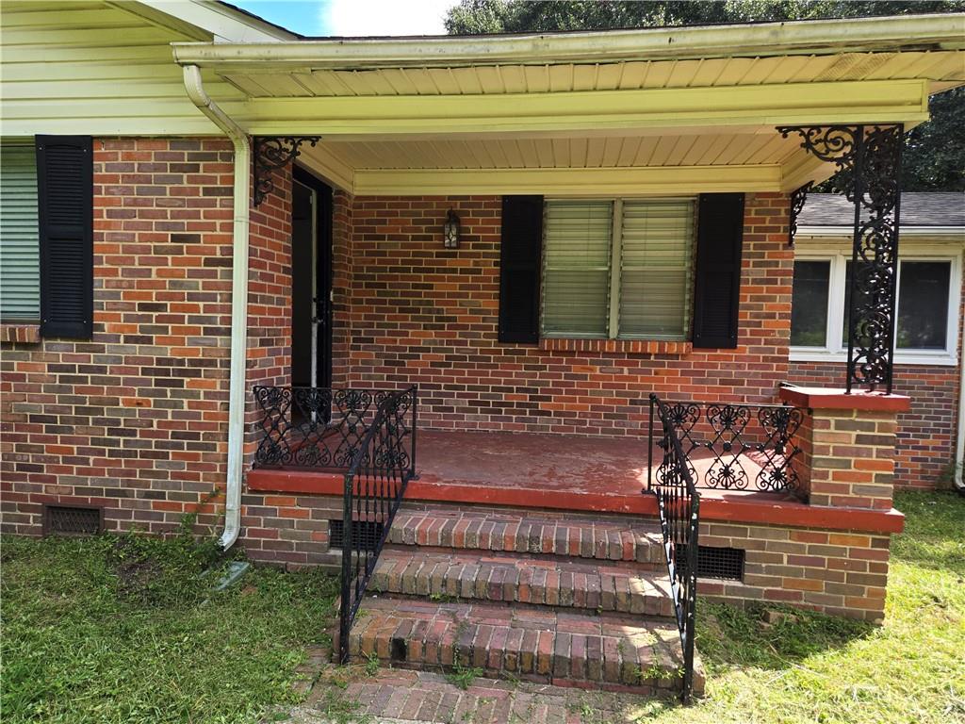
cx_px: 482
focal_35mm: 23
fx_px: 641
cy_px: 362
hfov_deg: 73.9
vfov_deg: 58.9
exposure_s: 1/407
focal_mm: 5.4
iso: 25
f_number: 1.8
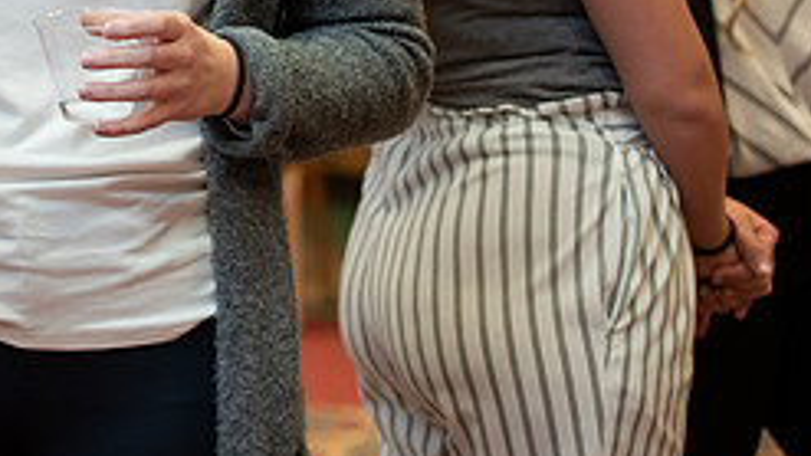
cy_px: -172
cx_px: -112
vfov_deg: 7.0
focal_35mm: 172
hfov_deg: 12.3
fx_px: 3699
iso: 1600
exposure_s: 1/200
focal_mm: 70
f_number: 3.5
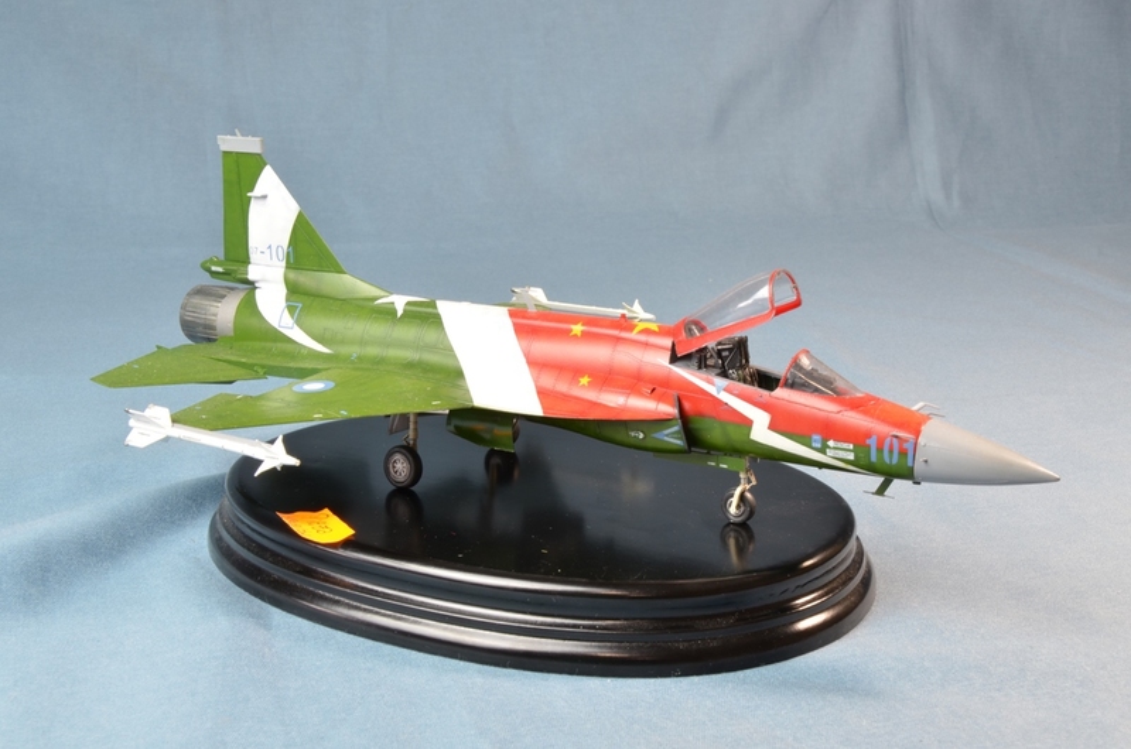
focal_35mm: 52
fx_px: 1646
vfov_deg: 25.6
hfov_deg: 37.9
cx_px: 566
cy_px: 374
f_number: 18
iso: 200
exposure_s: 1/1.3
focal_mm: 35
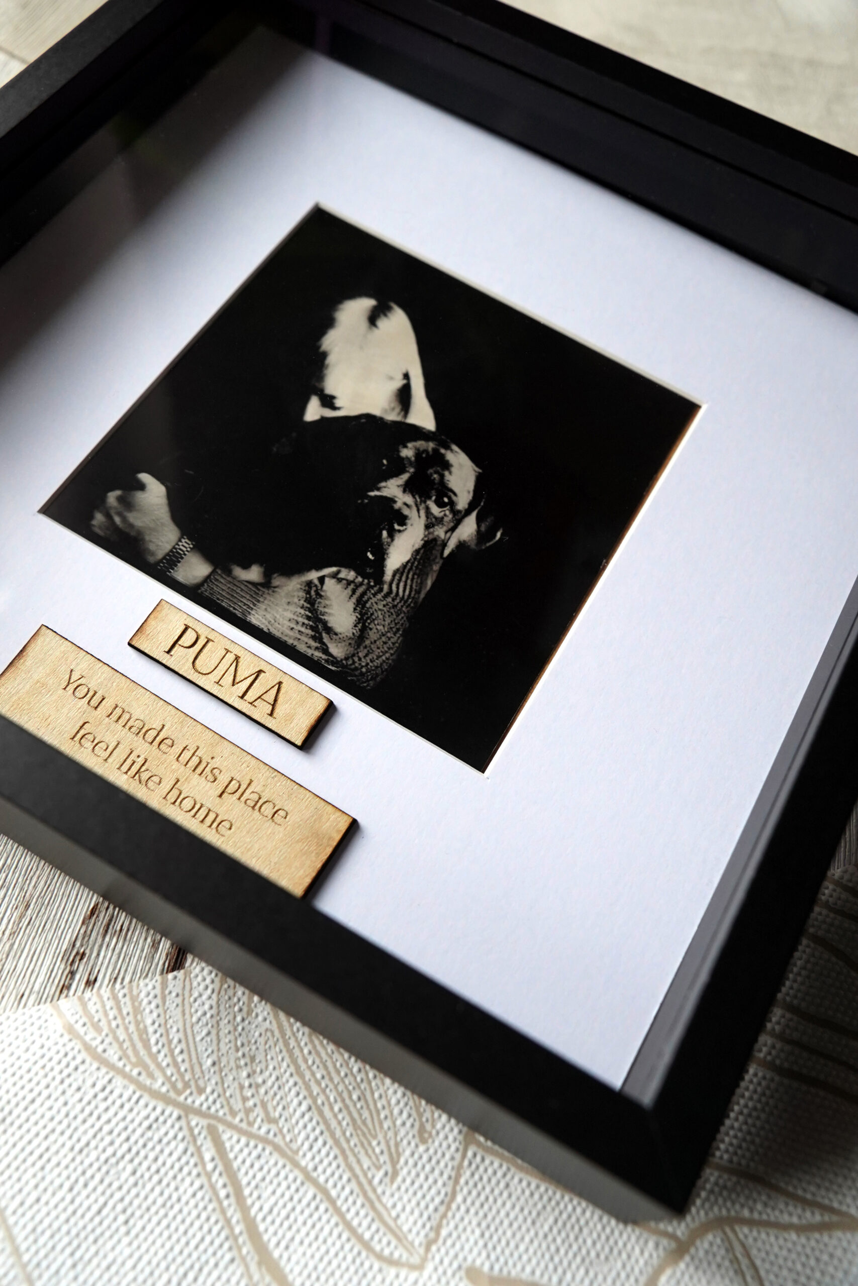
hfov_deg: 40.0
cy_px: 643
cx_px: 429
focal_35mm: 33
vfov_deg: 57.2
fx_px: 1179
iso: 1250
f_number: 4
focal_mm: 22
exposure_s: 1/160
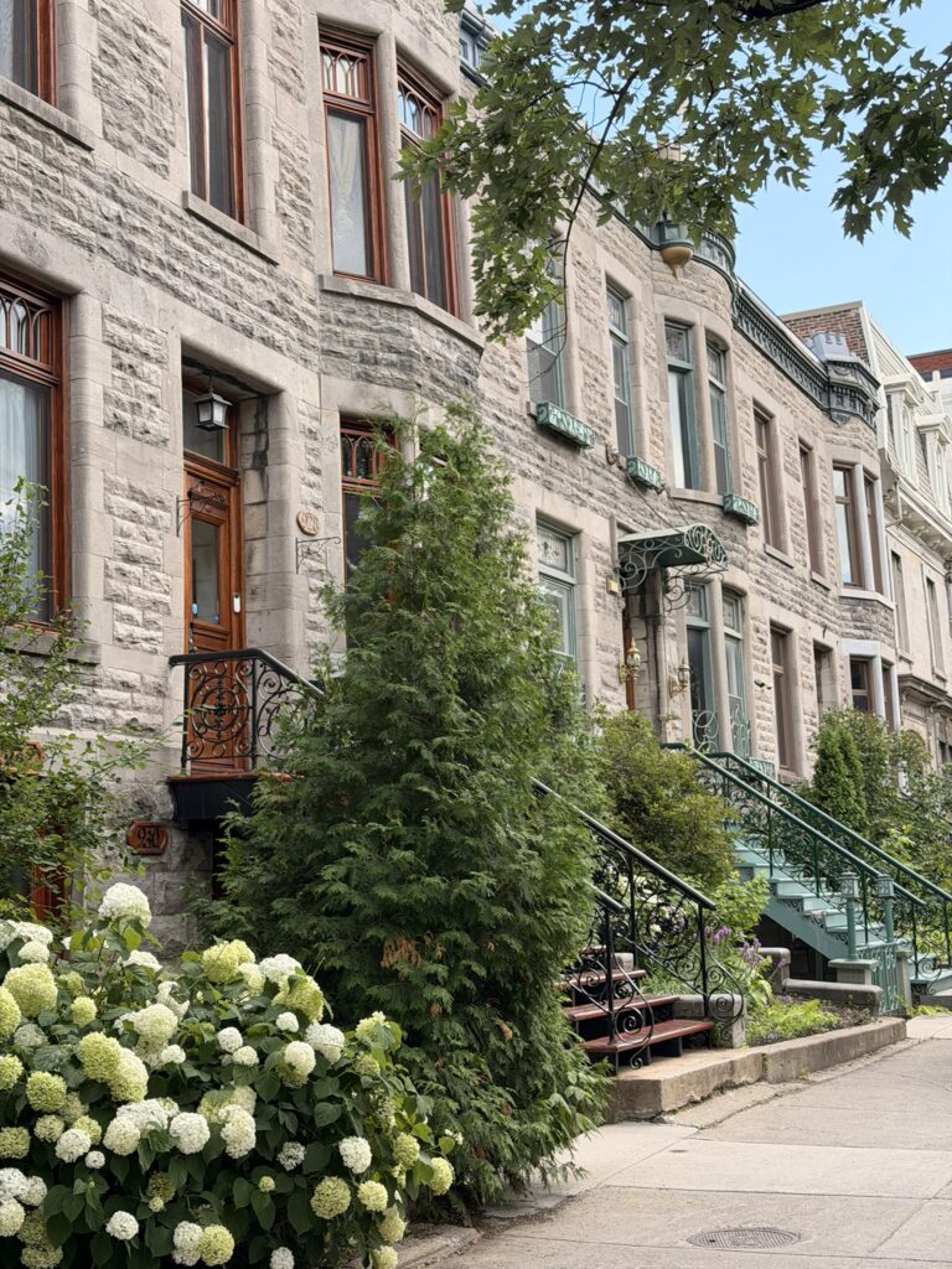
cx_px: 476
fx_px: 1760
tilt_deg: +9.0
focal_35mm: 48
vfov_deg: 39.7
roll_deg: +2.2
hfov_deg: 30.3
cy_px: 634
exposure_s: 1/1285
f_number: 1.78
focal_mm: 6.76
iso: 100
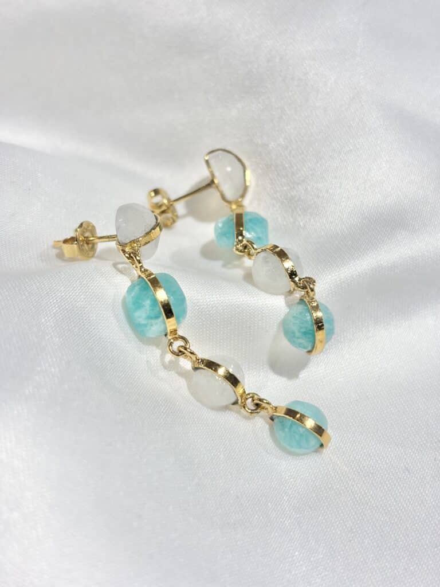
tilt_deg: -34.6
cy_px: 294
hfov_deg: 28.0
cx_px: 220
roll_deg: +2.6
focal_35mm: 52
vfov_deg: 36.8
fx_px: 881
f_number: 1.6
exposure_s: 1/355
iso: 32
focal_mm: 5.96
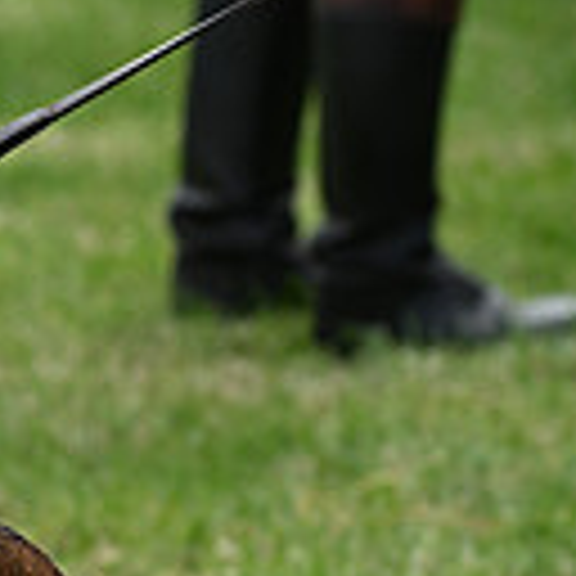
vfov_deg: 3.6
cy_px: 677
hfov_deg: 3.6
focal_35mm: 481
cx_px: -536
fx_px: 9055
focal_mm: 125
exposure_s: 1/1000
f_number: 4.5
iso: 200
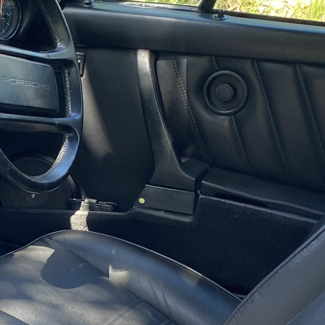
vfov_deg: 18.2
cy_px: 298
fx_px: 998
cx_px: -118
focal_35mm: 94
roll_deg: -4.2
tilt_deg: -23.0
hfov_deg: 17.2
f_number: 1.8
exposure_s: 1/122
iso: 64
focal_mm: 4.25
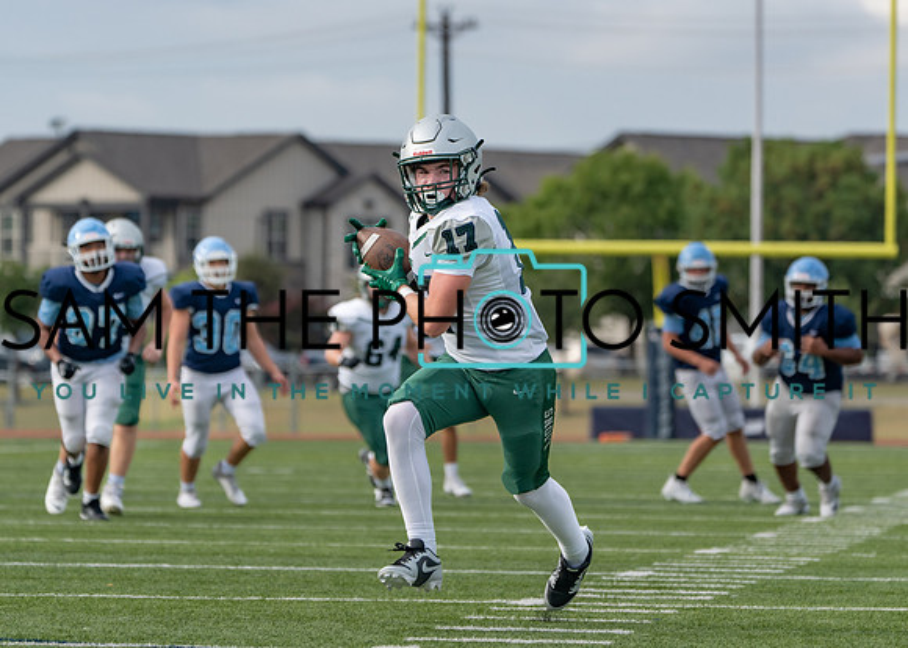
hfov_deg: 7.2
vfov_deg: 5.1
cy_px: 361
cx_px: 441
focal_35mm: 280
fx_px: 7224
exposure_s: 1/1250
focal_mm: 215
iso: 320
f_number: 5.6
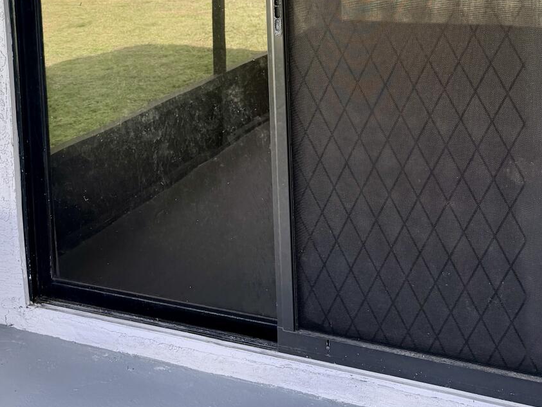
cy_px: -33
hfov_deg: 33.7
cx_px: 235
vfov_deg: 24.1
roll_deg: +1.4
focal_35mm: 57
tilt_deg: -6.1
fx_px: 893
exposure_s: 1/374
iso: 80
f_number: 1.78
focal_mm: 6.76
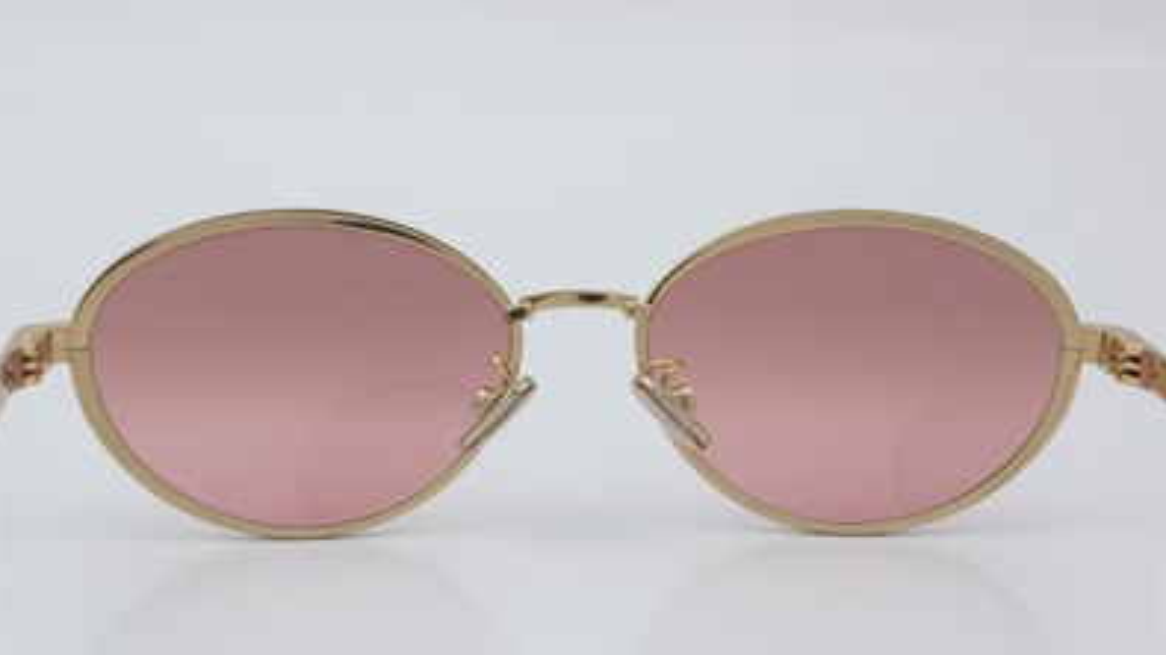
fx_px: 2706
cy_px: 366
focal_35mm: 88
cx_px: 579
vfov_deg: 13.8
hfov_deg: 24.3
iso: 100
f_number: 29
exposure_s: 1/4
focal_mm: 55
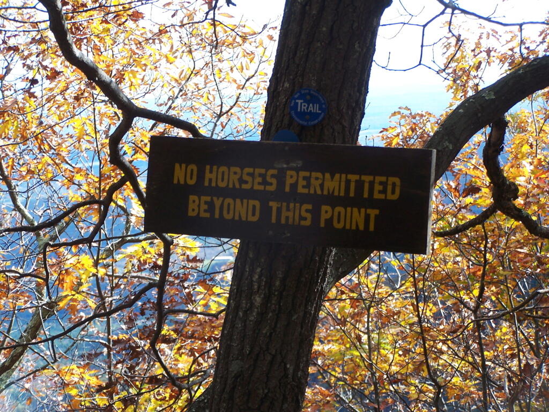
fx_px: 1856
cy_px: 206
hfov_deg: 16.8
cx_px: 274
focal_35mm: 117
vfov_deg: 12.7
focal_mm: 19.4
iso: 80
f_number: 3.2
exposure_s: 1/320
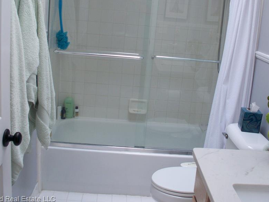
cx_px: 146
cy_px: 71
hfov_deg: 41.2
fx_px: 357
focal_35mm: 46
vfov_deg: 31.3
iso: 80
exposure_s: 1/50
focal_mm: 7.54
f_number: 2.8
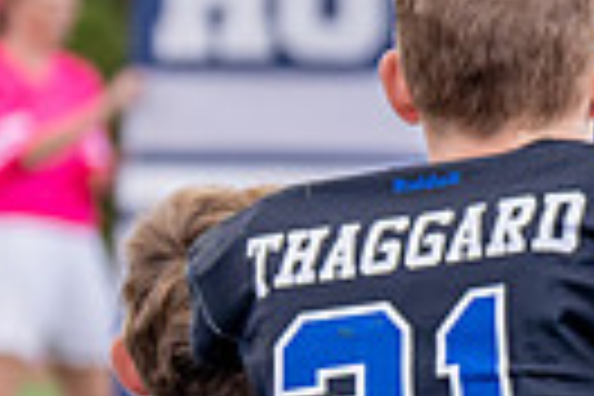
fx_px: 6863
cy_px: 418
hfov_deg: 4.9
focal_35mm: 416
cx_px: 1046
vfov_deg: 3.3
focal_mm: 86
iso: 320
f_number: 2.8
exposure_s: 1/1600
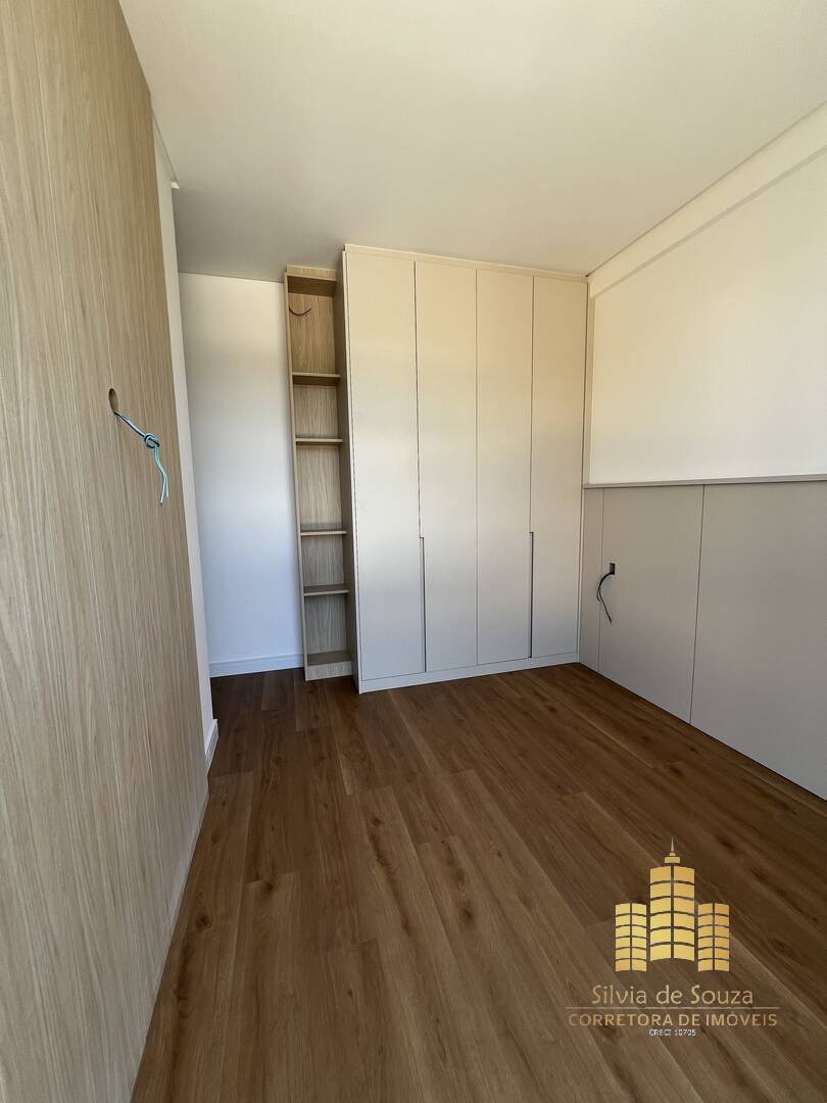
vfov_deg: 106.2
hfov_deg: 89.9
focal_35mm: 13
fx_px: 414
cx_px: 414
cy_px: 552
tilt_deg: -7.0
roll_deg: +2.3
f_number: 1.8
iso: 40
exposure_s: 1/99
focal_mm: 1.57
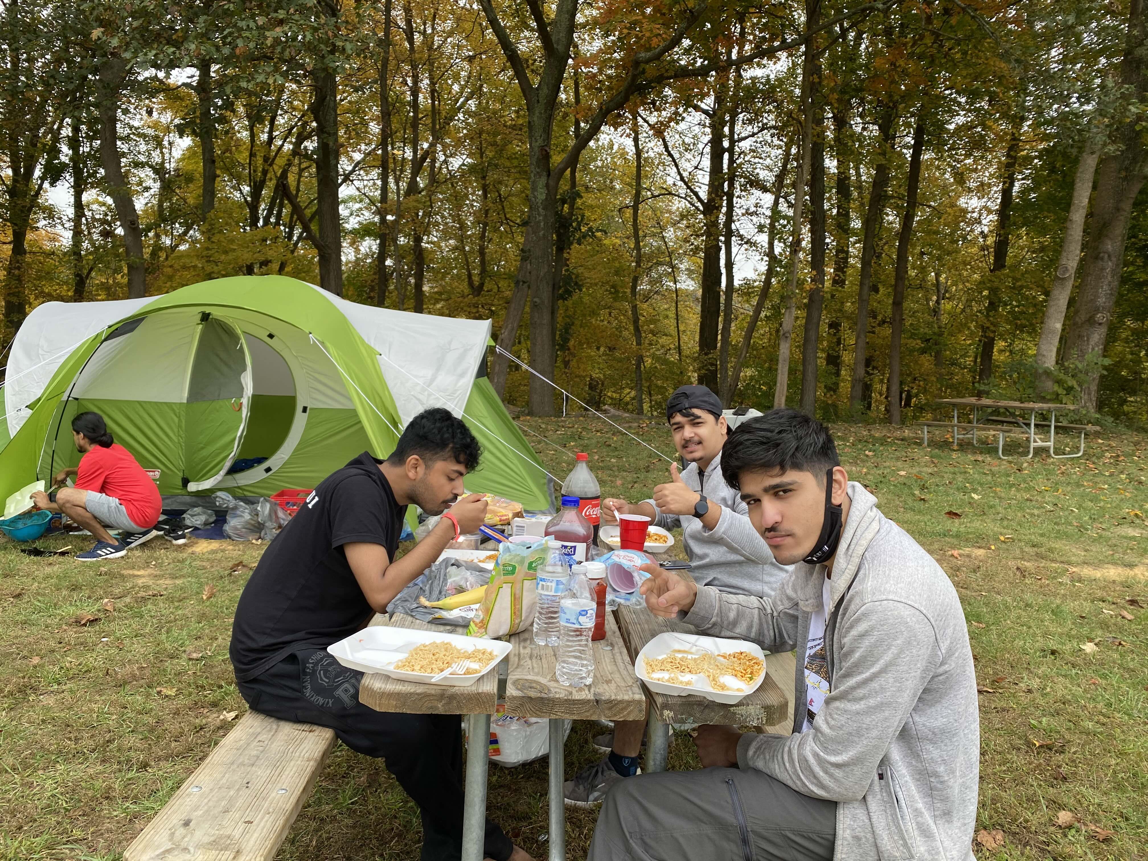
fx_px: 862
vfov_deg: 53.1
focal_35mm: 26
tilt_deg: -7.3
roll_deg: -2.7
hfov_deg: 67.3
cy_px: 430
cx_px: 574
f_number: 1.8
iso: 32
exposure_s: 1/256
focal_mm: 4.25
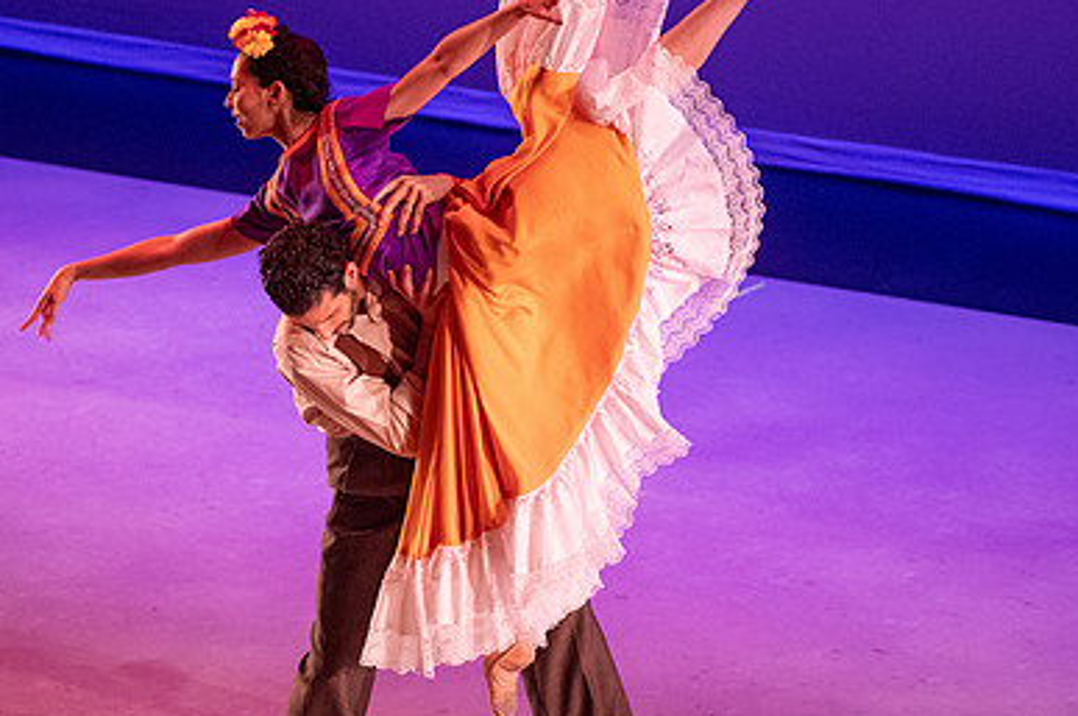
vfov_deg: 4.6
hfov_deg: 6.9
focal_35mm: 300
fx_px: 8972
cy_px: 332
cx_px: 384
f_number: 2.8
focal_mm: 200
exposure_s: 1/500
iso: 6400
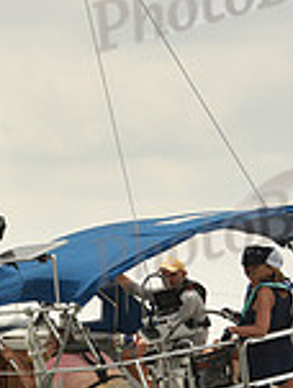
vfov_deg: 7.6
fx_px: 2899
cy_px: 392
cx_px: -39
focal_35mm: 258
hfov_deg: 5.8
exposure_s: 1/640
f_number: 10
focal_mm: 70
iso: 250
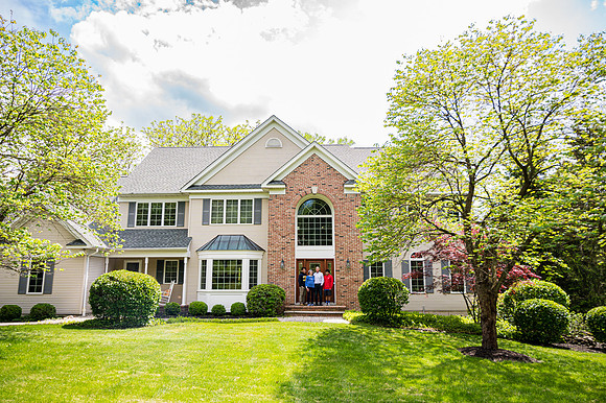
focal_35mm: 25
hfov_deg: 72.5
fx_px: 414
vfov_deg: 52.0
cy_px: 203
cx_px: 304
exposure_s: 1/400
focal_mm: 24
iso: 125
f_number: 4
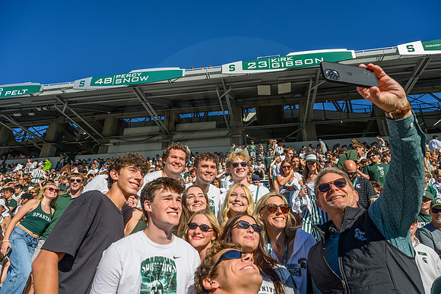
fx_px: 296
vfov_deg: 52.9
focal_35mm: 24
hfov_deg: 73.4
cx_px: 220
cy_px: 147
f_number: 7.1
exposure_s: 1/400
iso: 100
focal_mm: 24
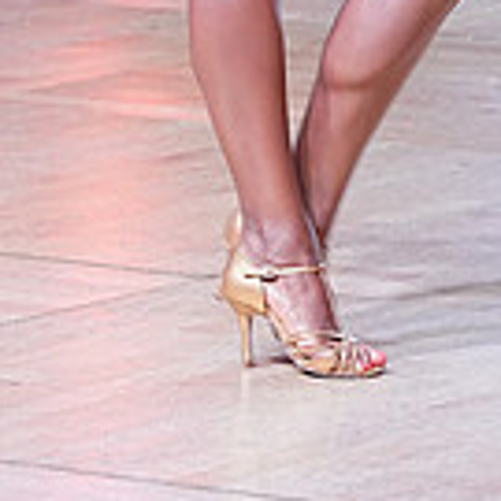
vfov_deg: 4.7
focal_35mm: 365
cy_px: -516
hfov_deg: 4.8
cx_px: 481
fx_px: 5977
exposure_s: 1/500
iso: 2000
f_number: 4
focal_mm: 100
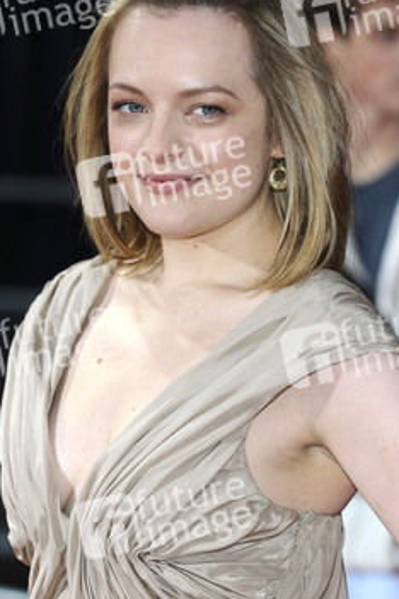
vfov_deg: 10.0
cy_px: 263
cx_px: 213
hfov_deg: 6.7
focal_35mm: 205
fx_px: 3408
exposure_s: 1/200
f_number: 4.5
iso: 320
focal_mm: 120
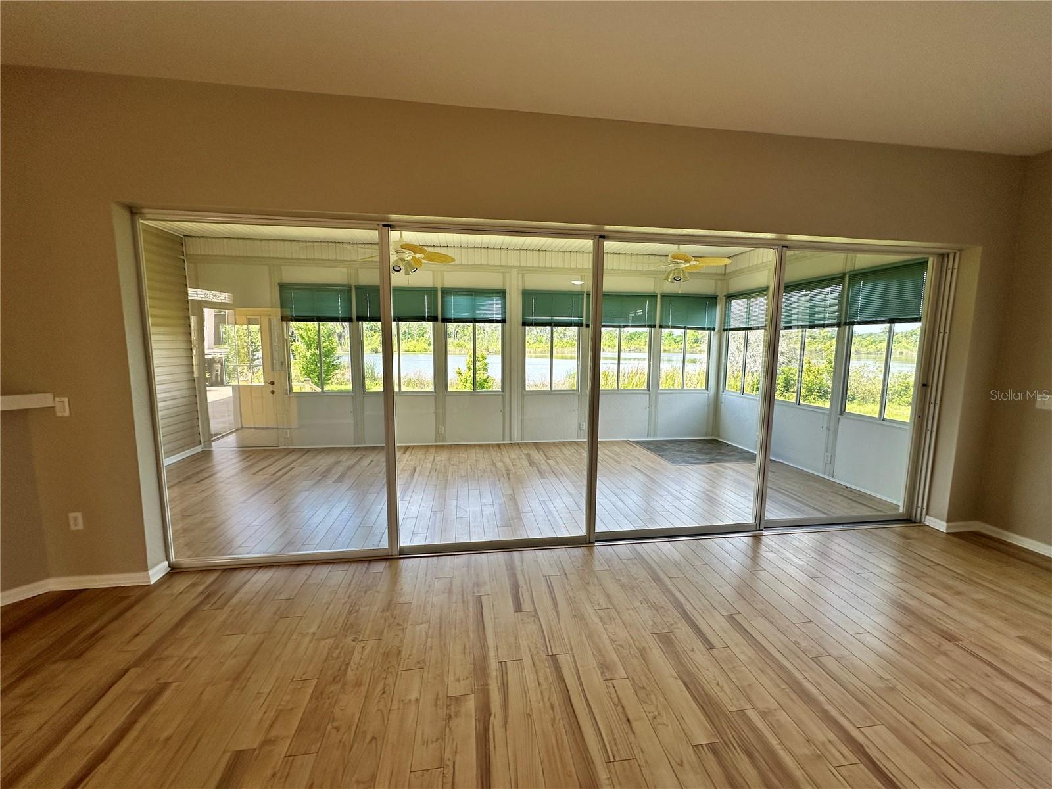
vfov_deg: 85.7
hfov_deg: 102.1
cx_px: 526
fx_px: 425
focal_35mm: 14
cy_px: 394
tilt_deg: -5.3
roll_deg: -0.3
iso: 40
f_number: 2.2
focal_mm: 2.22
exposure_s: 1/236
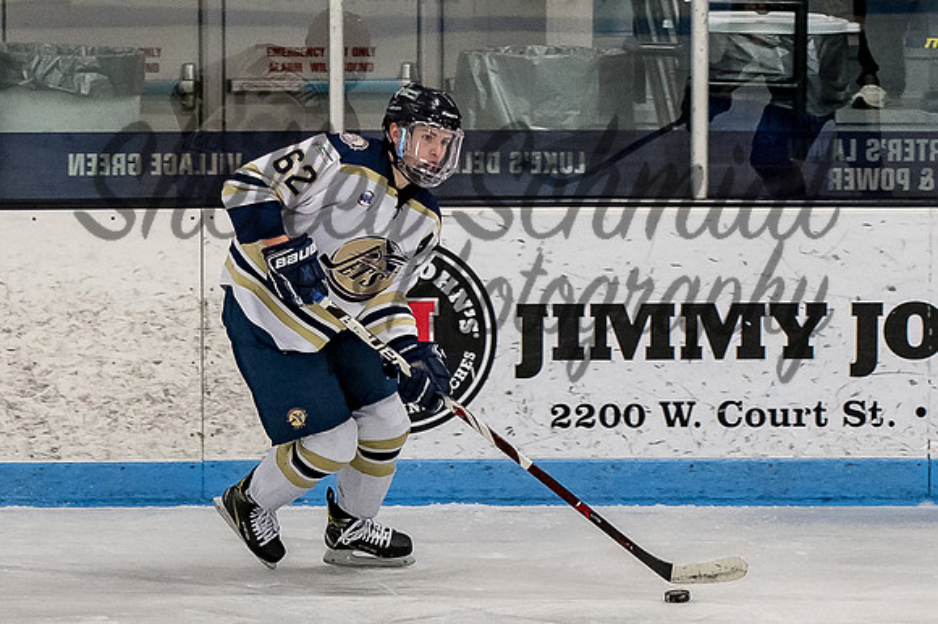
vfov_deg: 4.6
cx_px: 409
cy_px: 359
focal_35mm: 299
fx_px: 7799
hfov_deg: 6.9
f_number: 3.2
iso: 1600
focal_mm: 82
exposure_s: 1/800
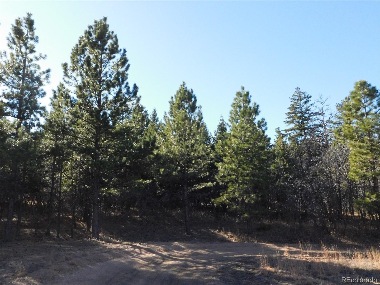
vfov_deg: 46.8
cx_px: 190
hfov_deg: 60.0
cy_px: 142
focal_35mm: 30
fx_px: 329
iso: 800
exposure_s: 1/800
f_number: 6.4
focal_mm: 5.3
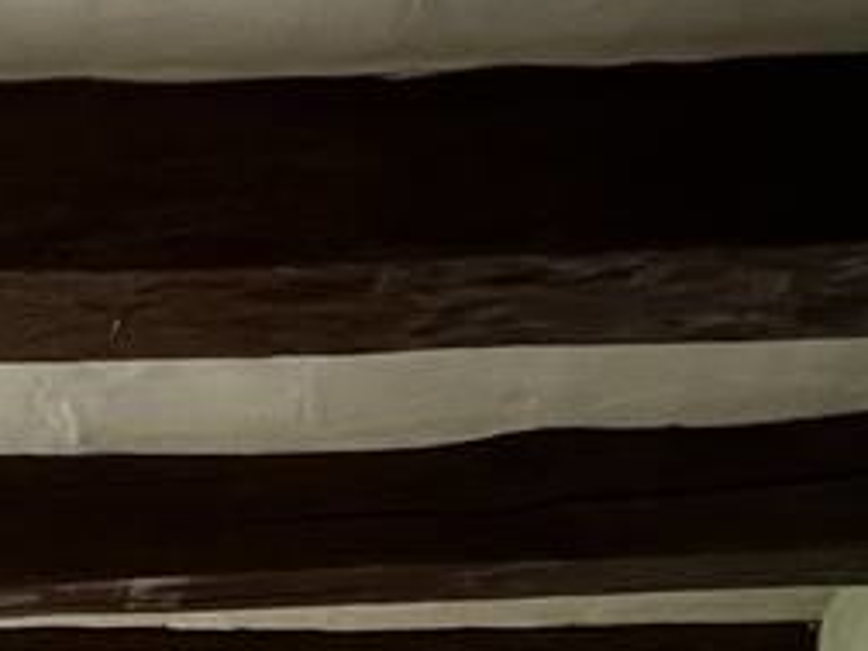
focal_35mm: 62
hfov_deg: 28.9
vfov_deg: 15.2
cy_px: 1512
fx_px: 1555
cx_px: -31
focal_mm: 1.57
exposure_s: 1/80
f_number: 1.8
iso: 250
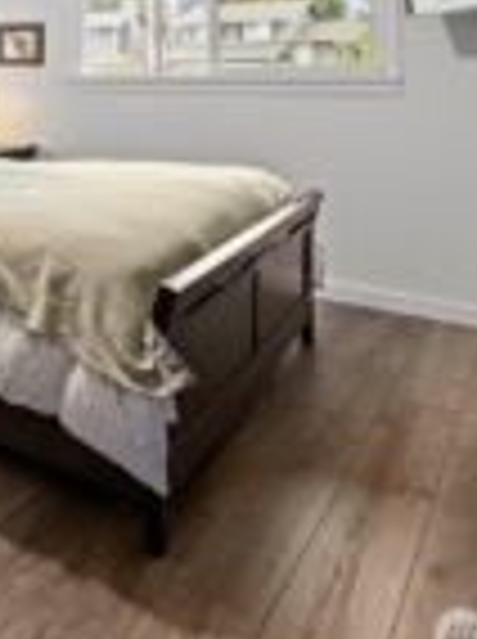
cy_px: 74
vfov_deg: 44.9
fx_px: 700
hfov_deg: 27.9
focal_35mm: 38
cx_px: -207
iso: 200
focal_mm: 14
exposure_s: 1
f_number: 8
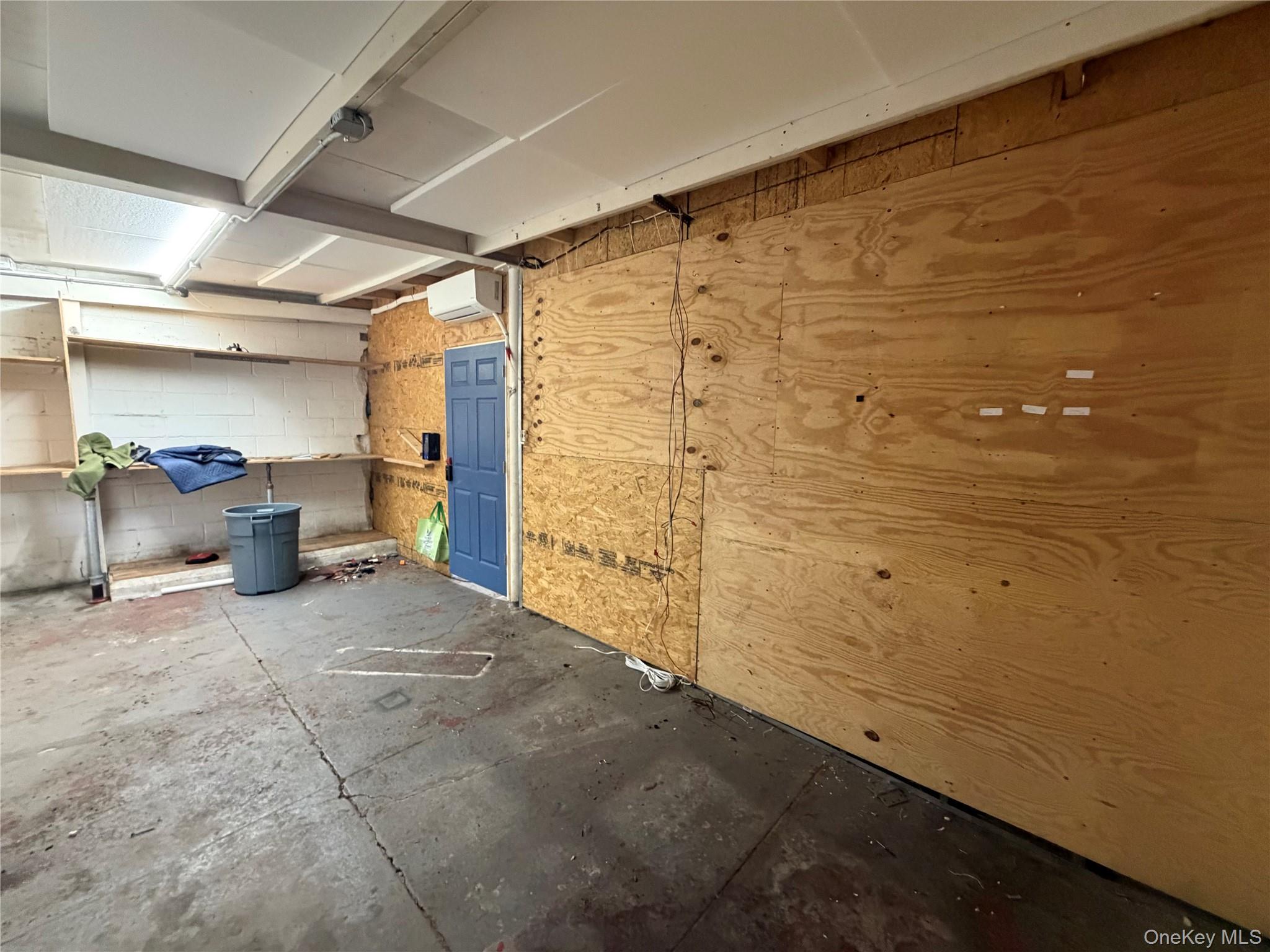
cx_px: 635
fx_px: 514
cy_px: 476
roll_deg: -0.6
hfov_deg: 102.1
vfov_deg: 85.7
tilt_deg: -6.3
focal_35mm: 14
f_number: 2.2
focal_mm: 2.22
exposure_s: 1/60
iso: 640
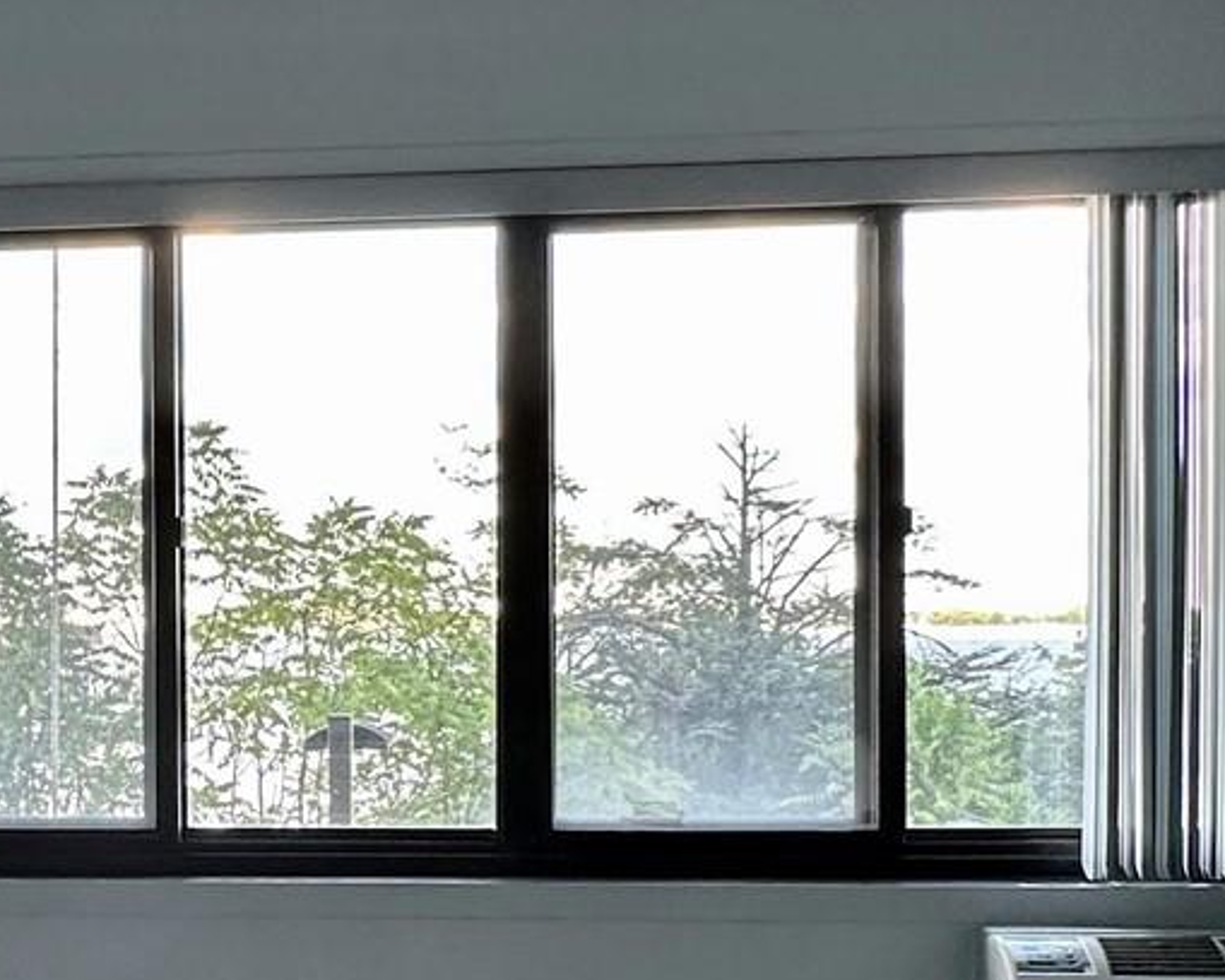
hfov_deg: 33.0
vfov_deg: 27.4
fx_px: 1994
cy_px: 669
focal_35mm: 55
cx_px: 202
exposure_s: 1/99
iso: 125
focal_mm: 2.22
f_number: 2.2
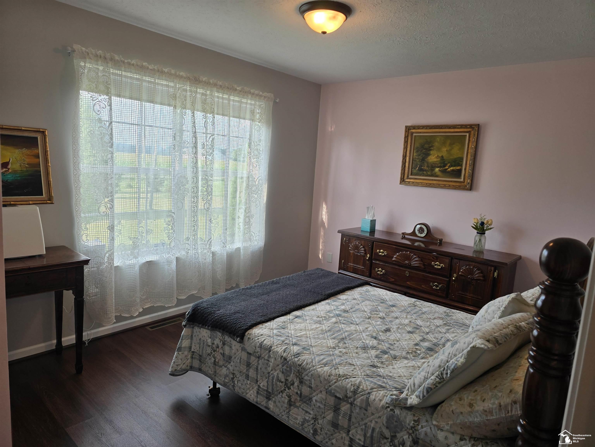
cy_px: 224
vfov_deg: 58.9
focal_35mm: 23
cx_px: 298
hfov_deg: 73.9
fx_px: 395
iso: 64
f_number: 1.7
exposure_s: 1/120
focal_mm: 6.3
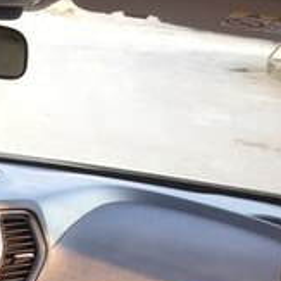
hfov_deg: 14.4
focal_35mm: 104
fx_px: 955
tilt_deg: -22.8
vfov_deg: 15.7
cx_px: -250
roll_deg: -2.6
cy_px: 389
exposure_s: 1/50
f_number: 2.2
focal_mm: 4.15
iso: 32
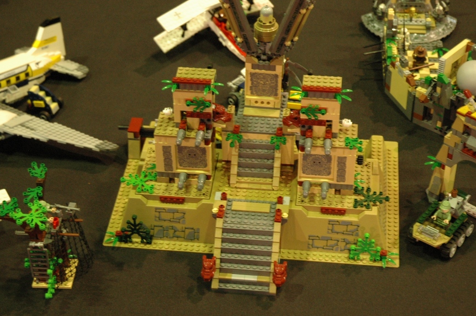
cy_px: 145
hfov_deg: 24.8
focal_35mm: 82
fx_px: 1083
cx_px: 265
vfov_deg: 16.6
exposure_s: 1/13
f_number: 5
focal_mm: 46
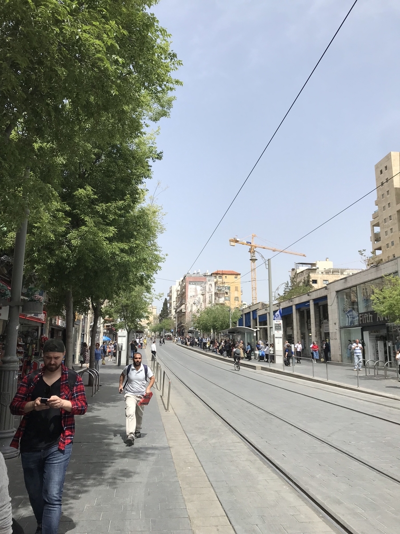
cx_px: 200
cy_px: 267
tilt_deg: +11.6
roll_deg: -0.2
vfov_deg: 63.4
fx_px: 431
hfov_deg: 49.7
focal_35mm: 28
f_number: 1.8
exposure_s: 1/2336
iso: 20
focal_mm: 3.99
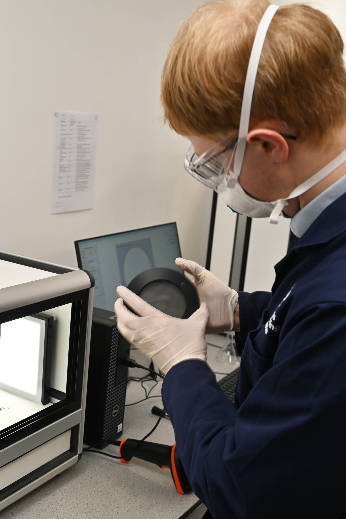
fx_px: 663
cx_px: 106
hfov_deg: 29.0
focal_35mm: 46
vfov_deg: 42.7
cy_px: 263
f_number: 5
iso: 200
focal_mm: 30
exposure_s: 1/100
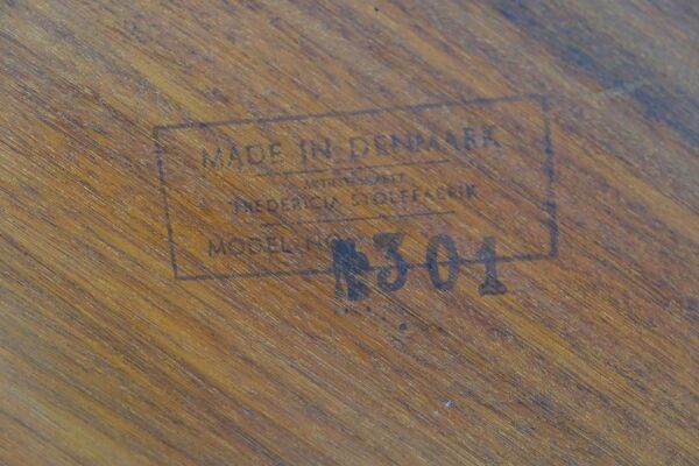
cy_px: 233
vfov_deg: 20.3
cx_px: 350
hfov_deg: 30.1
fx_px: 1301
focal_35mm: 67
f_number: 4
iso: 5000
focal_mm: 44.4
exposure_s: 1/60
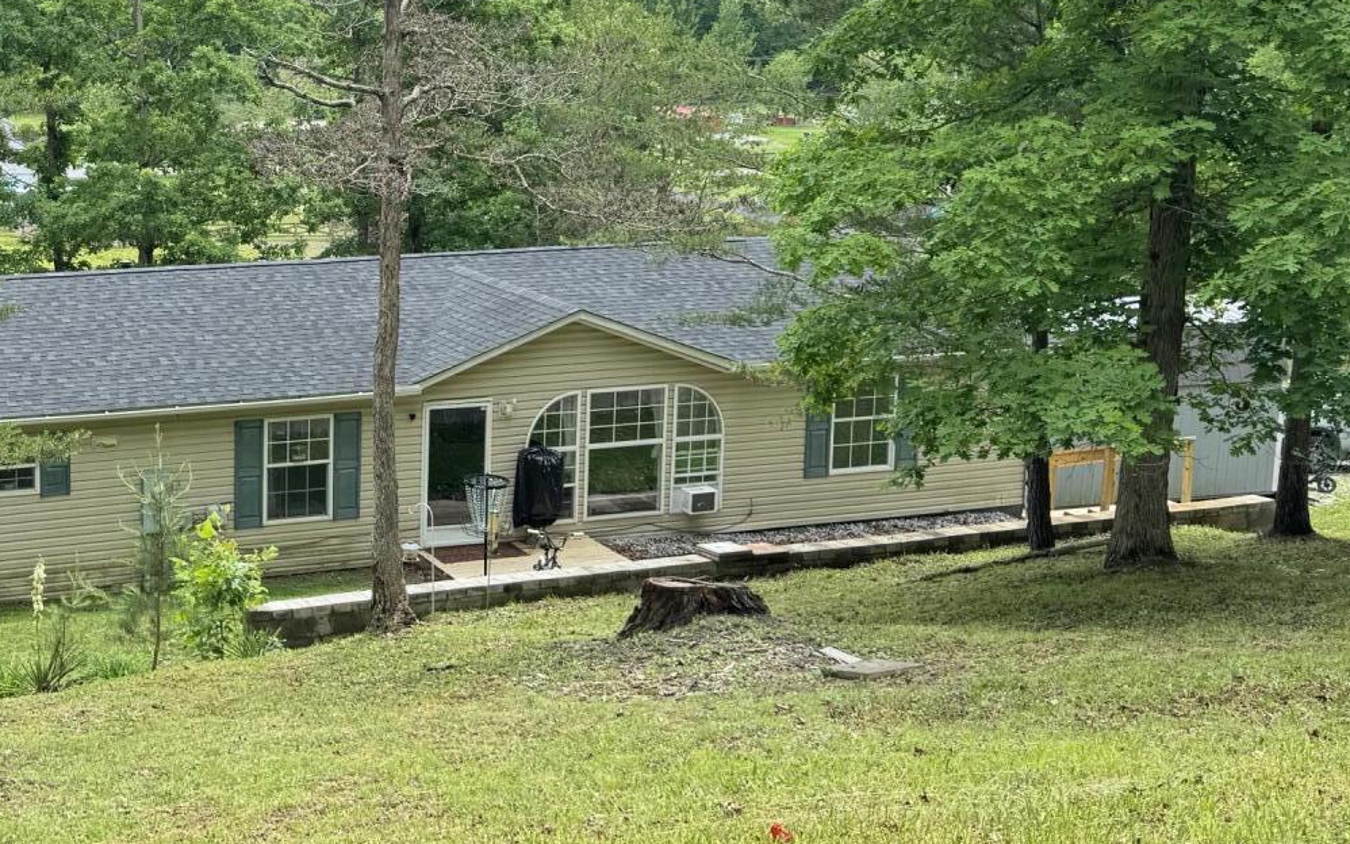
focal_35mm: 51
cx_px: 211
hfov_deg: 37.7
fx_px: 1877
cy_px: 281
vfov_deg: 25.2
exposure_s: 1/925
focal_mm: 6.76
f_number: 1.78
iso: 80
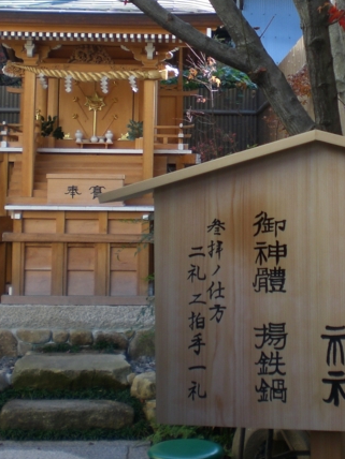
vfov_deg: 27.1
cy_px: 125
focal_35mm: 71
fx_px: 943
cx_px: 255
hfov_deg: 20.6
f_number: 3.1
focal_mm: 6.3
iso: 50
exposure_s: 1/160
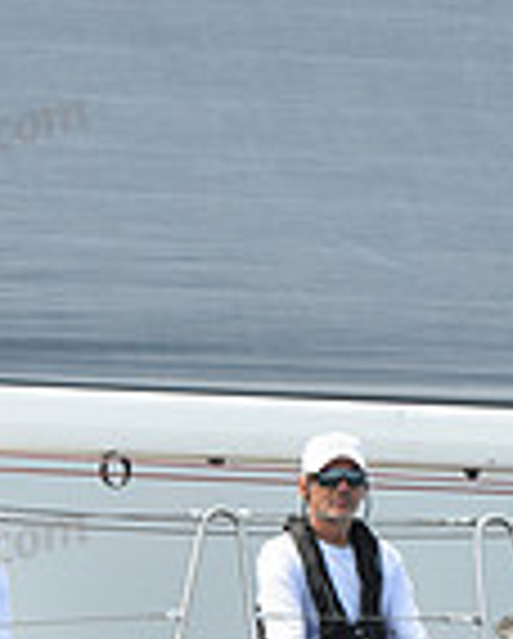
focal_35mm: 383
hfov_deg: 4.1
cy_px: 763
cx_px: 324
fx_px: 7253
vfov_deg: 5.0
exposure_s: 1/800
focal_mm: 100
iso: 250
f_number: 5
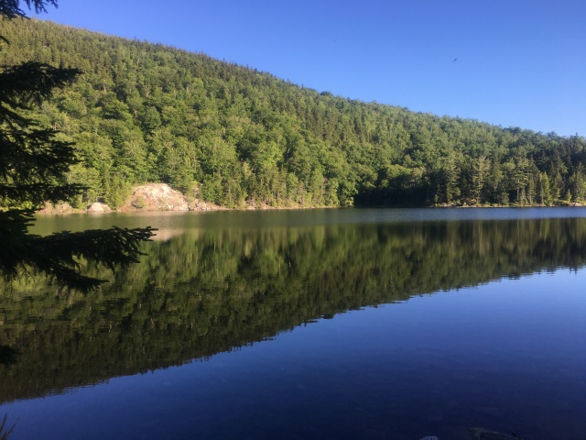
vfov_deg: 48.2
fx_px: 491
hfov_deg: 61.7
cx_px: 293
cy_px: 220
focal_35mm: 29
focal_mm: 4.15
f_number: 2.2
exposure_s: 1/460
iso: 25
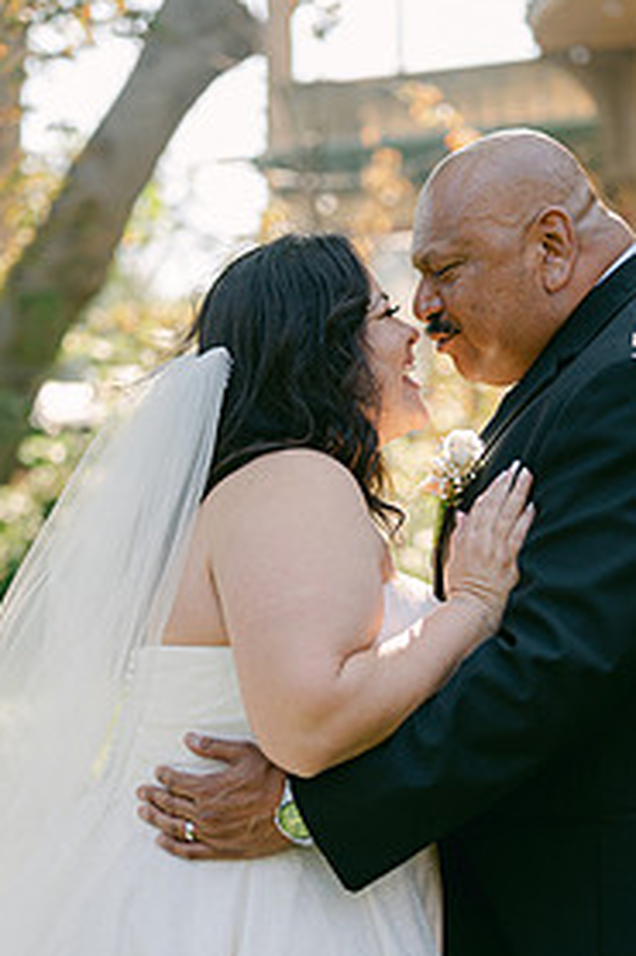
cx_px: 428
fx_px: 2149
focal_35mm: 81
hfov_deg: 16.8
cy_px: 543
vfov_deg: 25.1
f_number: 1.8
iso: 140
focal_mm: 50
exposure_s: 1/1250
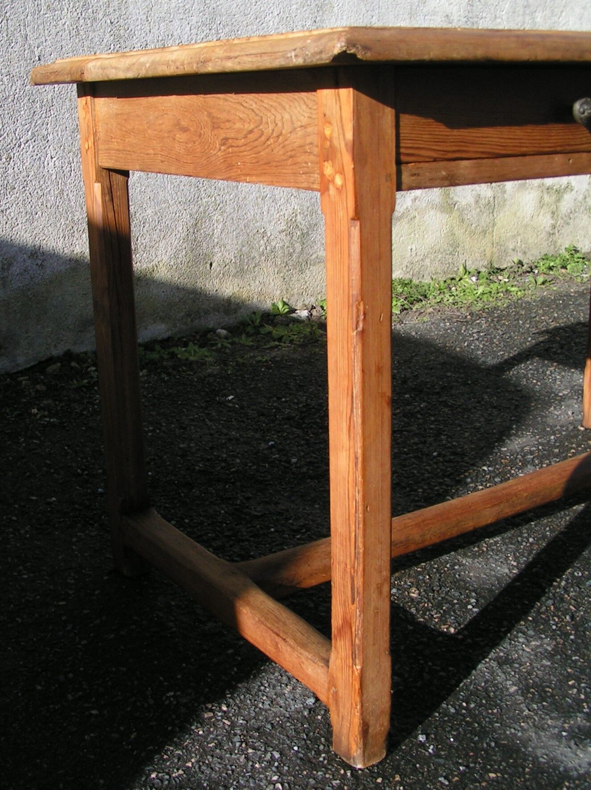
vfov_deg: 49.0
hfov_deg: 37.7
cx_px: 296
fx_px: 866
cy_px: 395
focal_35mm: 38
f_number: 5.6
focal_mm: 5.8
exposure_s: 1/250
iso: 50
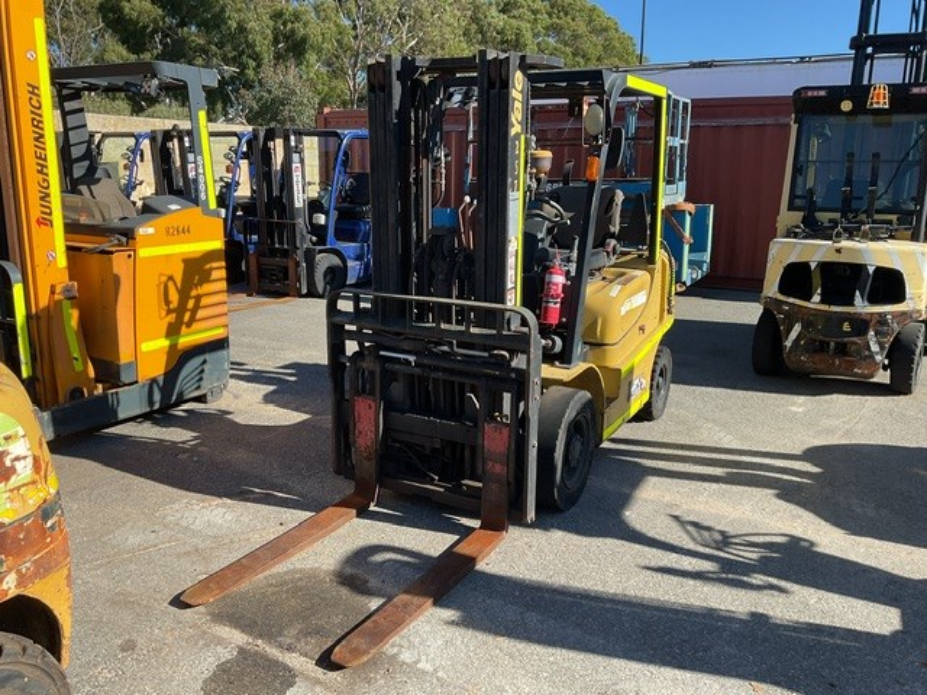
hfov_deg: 61.7
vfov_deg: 48.2
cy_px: 348
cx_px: 464
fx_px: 777
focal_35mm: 29
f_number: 1.8
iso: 16
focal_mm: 3
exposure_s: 1/883
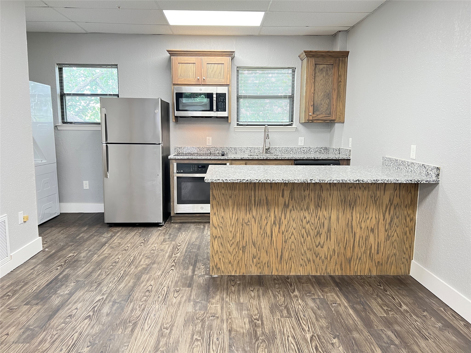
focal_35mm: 26
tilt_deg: -8.8
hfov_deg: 67.3
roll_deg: -0.3
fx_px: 354
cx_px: 236
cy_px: 176
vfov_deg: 53.1
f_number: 1.5
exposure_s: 1/60
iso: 160
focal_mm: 5.7
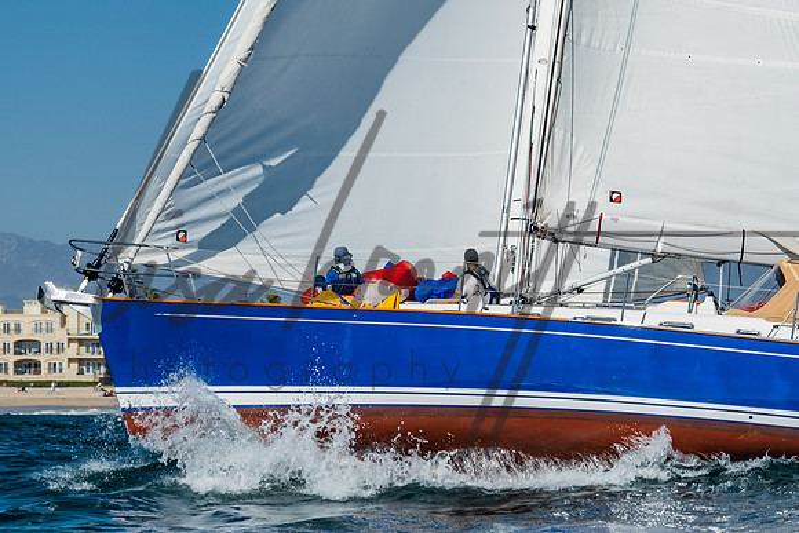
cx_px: 728
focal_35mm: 203
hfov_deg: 10.1
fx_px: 4514
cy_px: 114
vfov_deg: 6.8
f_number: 6.3
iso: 160
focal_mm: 79
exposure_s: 1/500
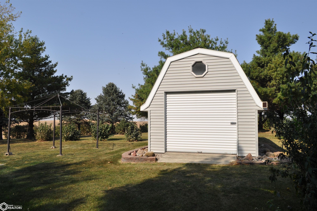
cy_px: 106
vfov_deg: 47.8
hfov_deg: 67.4
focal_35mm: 27
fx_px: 237
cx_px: 158
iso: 200
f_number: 10
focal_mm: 18
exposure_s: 1/400
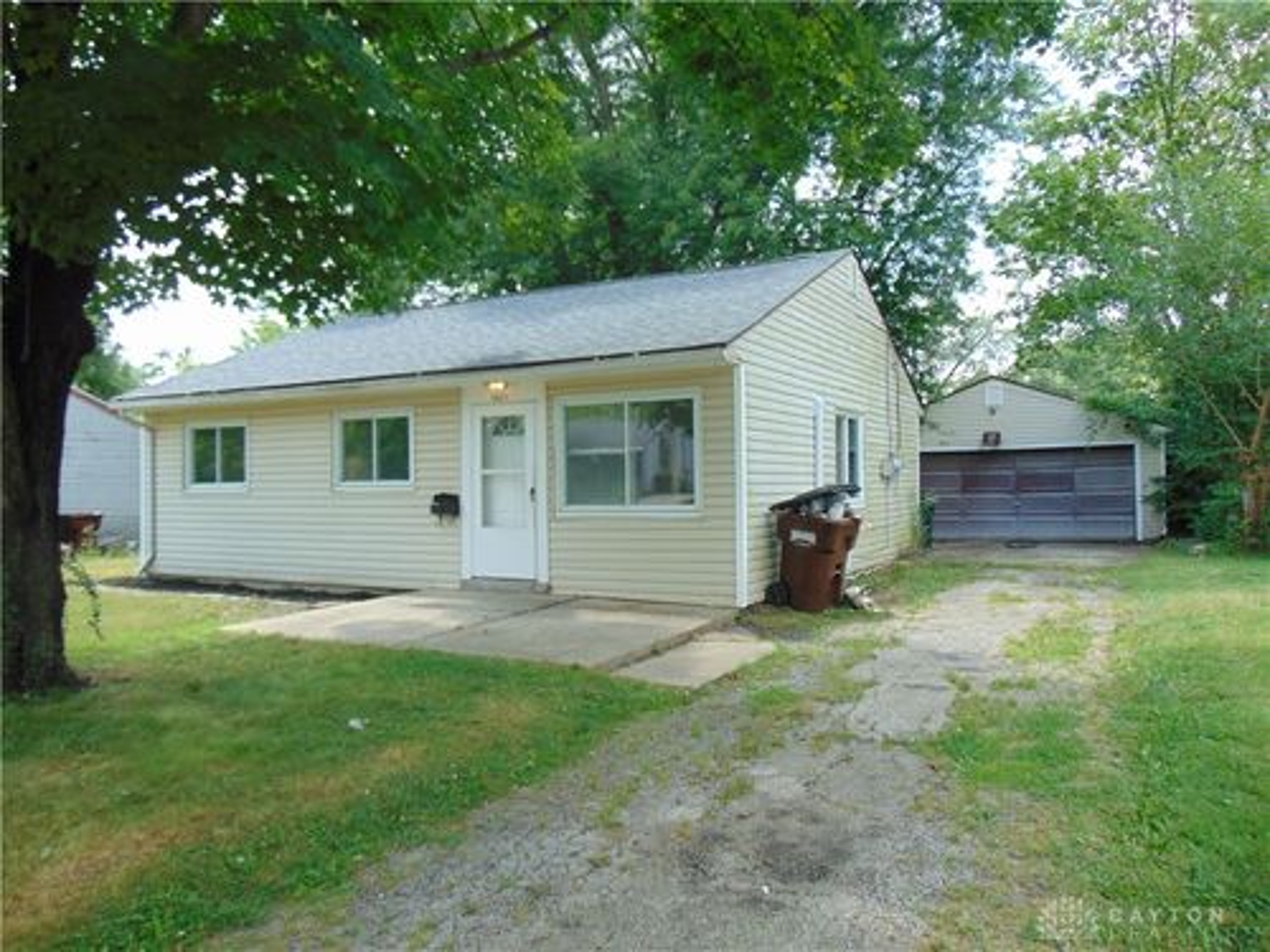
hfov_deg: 69.4
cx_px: 635
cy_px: 476
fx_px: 917
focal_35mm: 25
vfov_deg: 54.9
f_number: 3
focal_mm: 4.5
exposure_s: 1/250
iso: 80
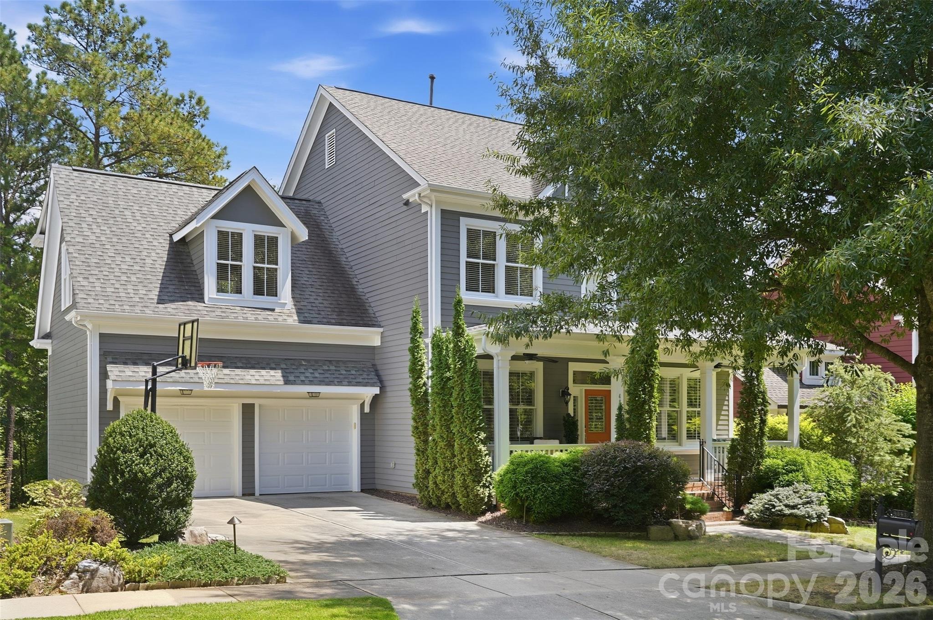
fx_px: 880
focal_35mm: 34
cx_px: 466
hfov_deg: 55.9
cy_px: 310
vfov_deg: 38.8
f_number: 6.3
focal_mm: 34
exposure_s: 1/100
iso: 100
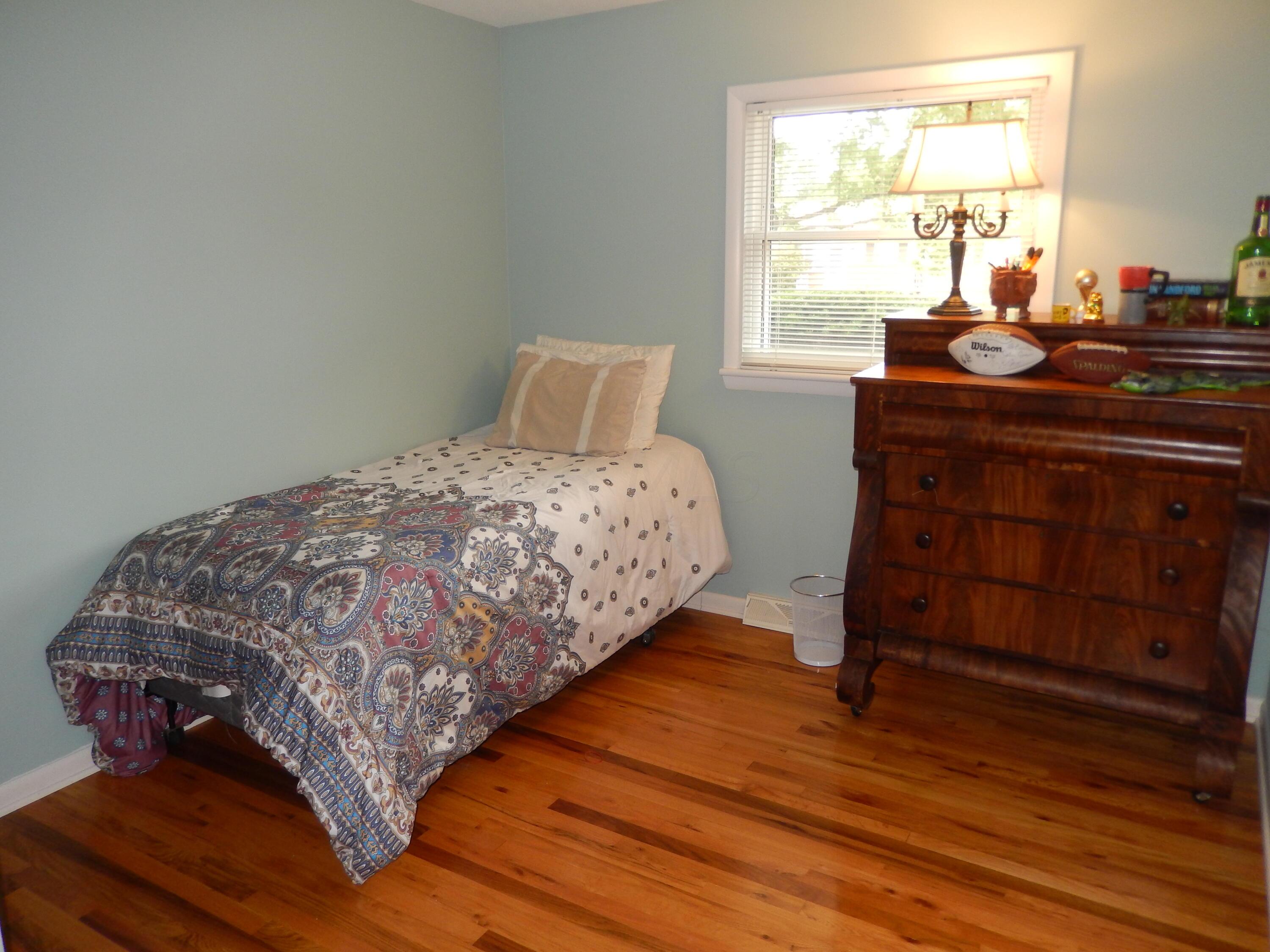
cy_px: 476
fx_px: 917
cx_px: 635
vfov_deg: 54.9
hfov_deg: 69.4
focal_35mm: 25
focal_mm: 4.5
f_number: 3.4
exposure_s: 1/30
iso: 200
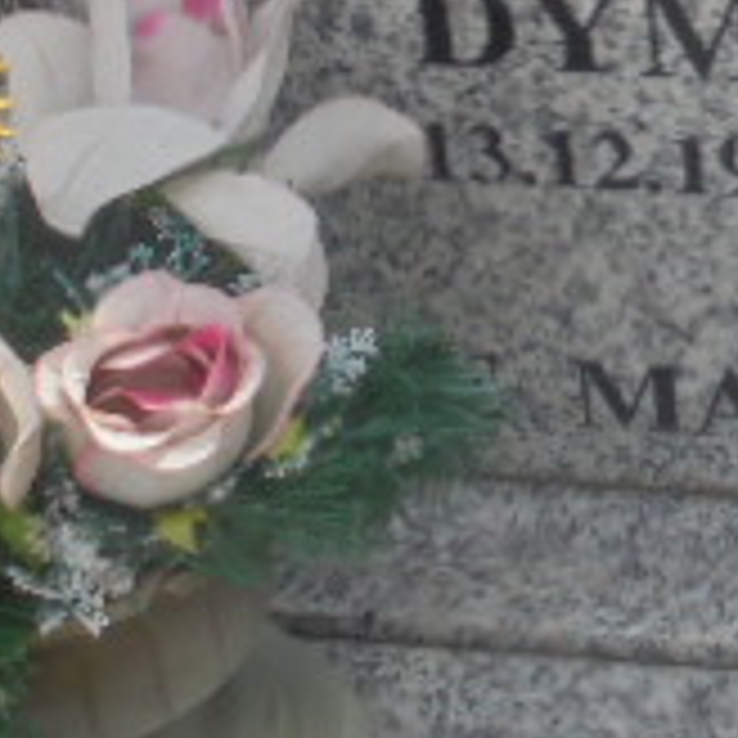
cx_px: 927
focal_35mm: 117
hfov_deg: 14.4
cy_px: -72
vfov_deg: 14.6
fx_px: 2822
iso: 100
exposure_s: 1/500
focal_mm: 6.1
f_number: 4
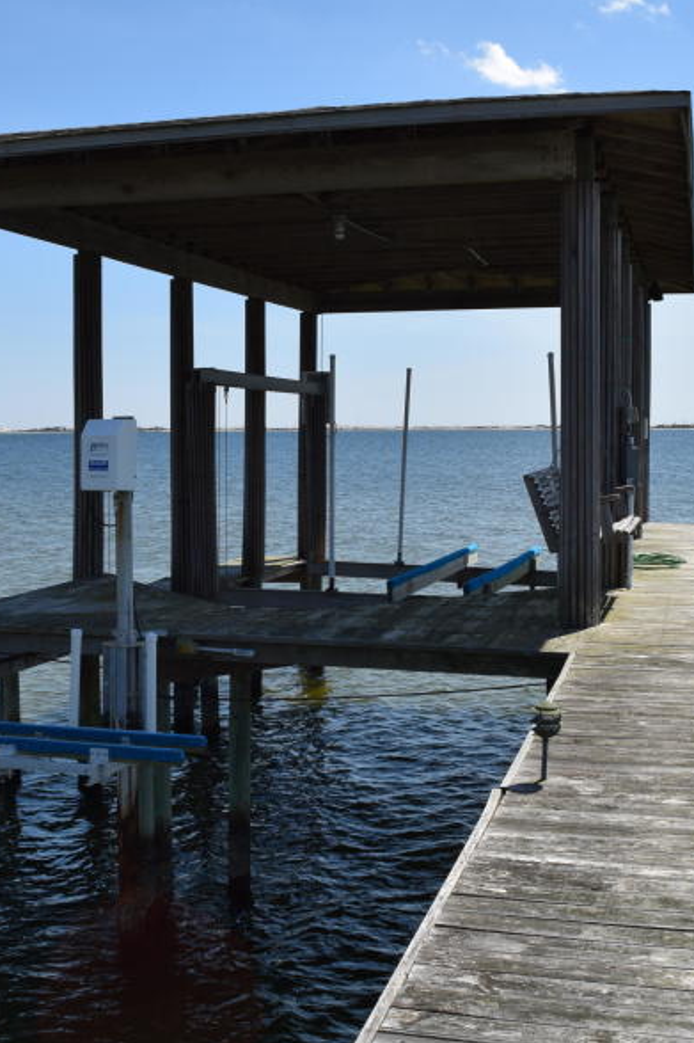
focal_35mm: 46
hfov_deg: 29.2
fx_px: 1331
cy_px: 528
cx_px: 325
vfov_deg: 42.8
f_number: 11
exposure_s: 1/200
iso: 100
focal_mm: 20
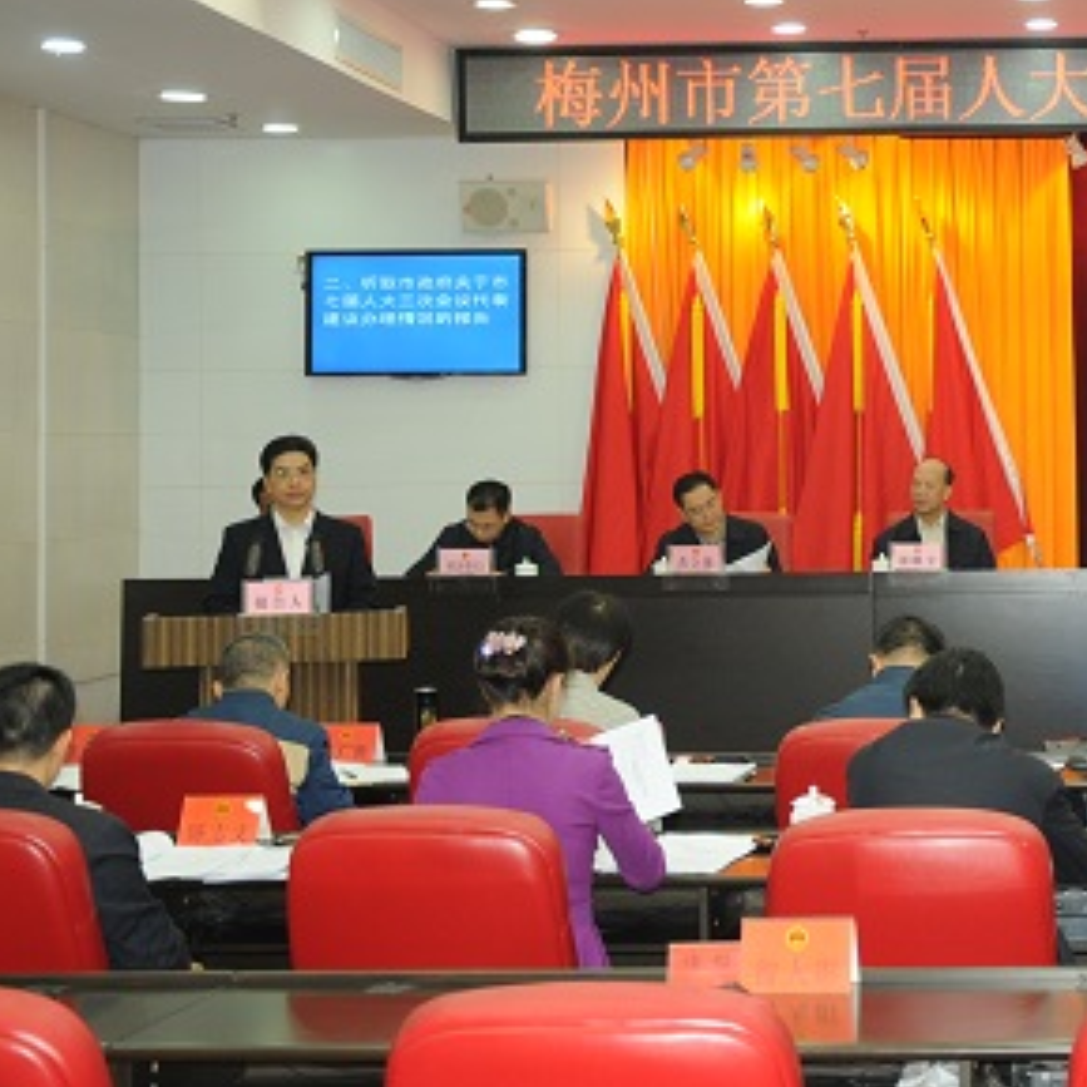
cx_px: 1049
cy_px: 361
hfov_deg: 22.6
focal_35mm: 74
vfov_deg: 23.3
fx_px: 2629
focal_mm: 28
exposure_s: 1/60
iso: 560
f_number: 4
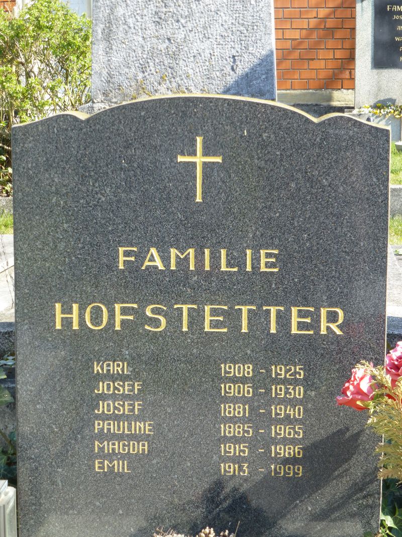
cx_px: 201
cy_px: 268
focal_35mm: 90
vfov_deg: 21.8
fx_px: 1394
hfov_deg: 16.4
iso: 100
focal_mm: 16.1
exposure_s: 1/100
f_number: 5.2
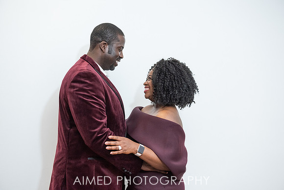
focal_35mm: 50
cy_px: 95
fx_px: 395
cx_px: 142
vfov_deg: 27.0
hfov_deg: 39.6
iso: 1600
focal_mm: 50
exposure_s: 1/200
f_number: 4
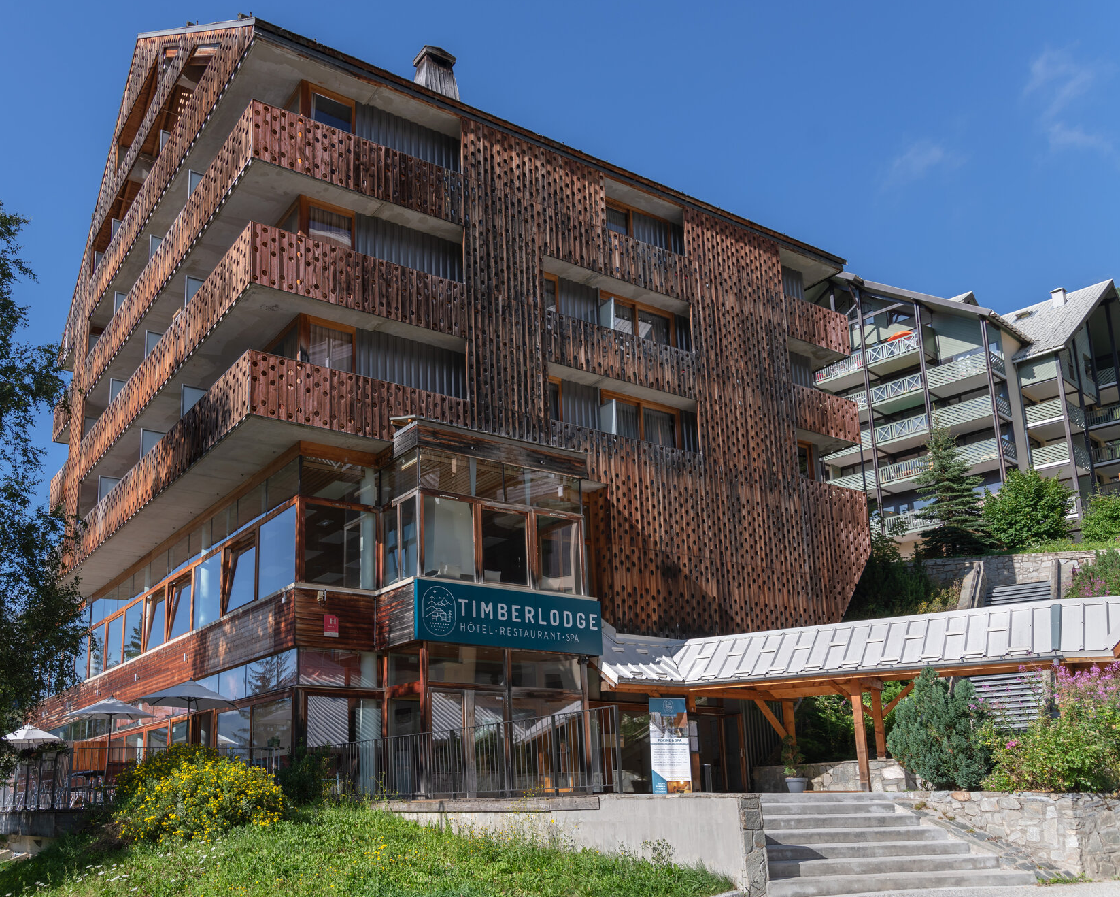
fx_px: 928
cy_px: 444
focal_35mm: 28
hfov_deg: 61.9
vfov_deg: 51.5
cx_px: 476
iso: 100
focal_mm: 24
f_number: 5
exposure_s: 1/800
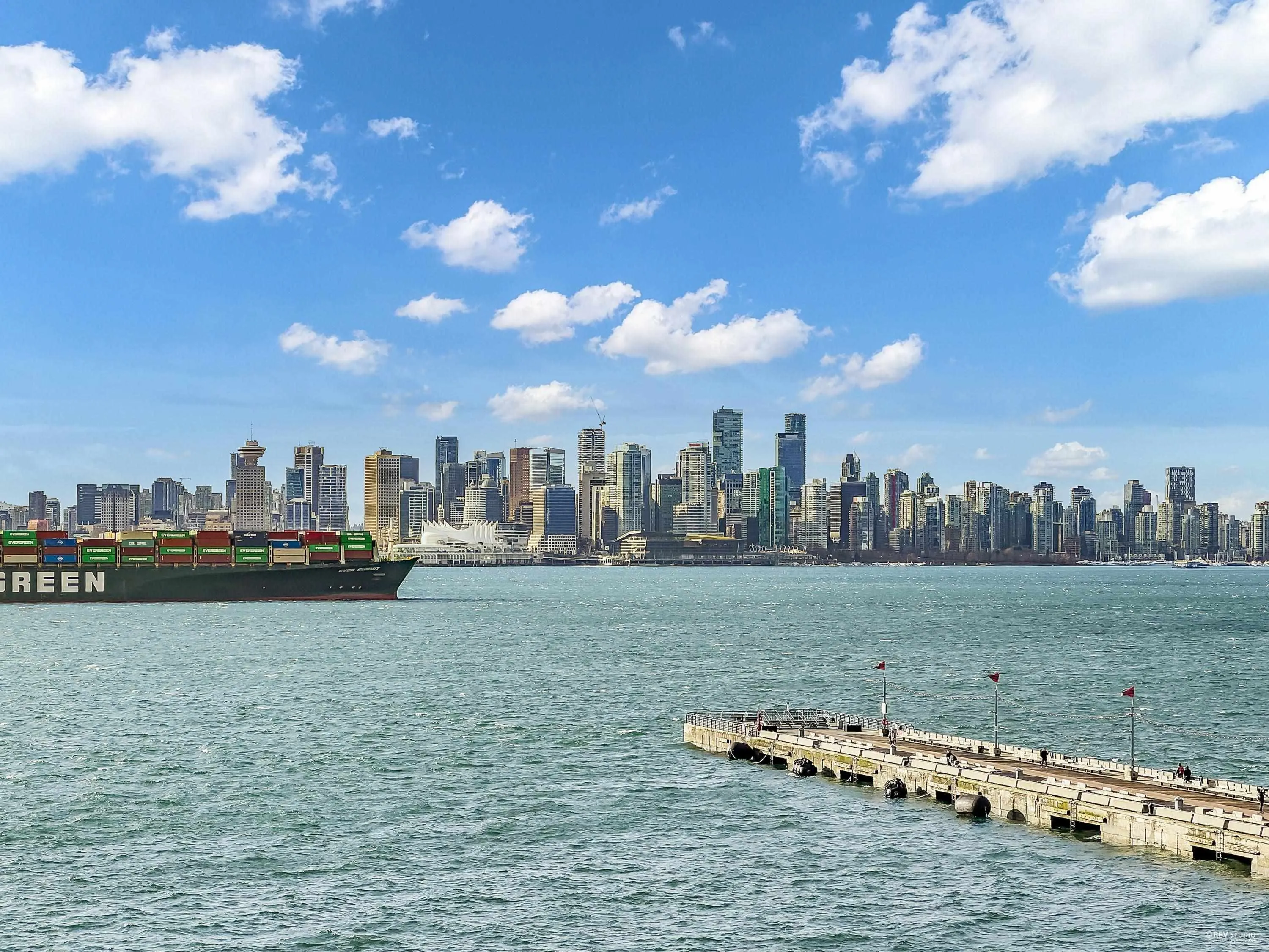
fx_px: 2823
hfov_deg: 25.3
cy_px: 476
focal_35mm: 77
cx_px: 634
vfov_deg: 19.1
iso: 32
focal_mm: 9
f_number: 2.8
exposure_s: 1/1000
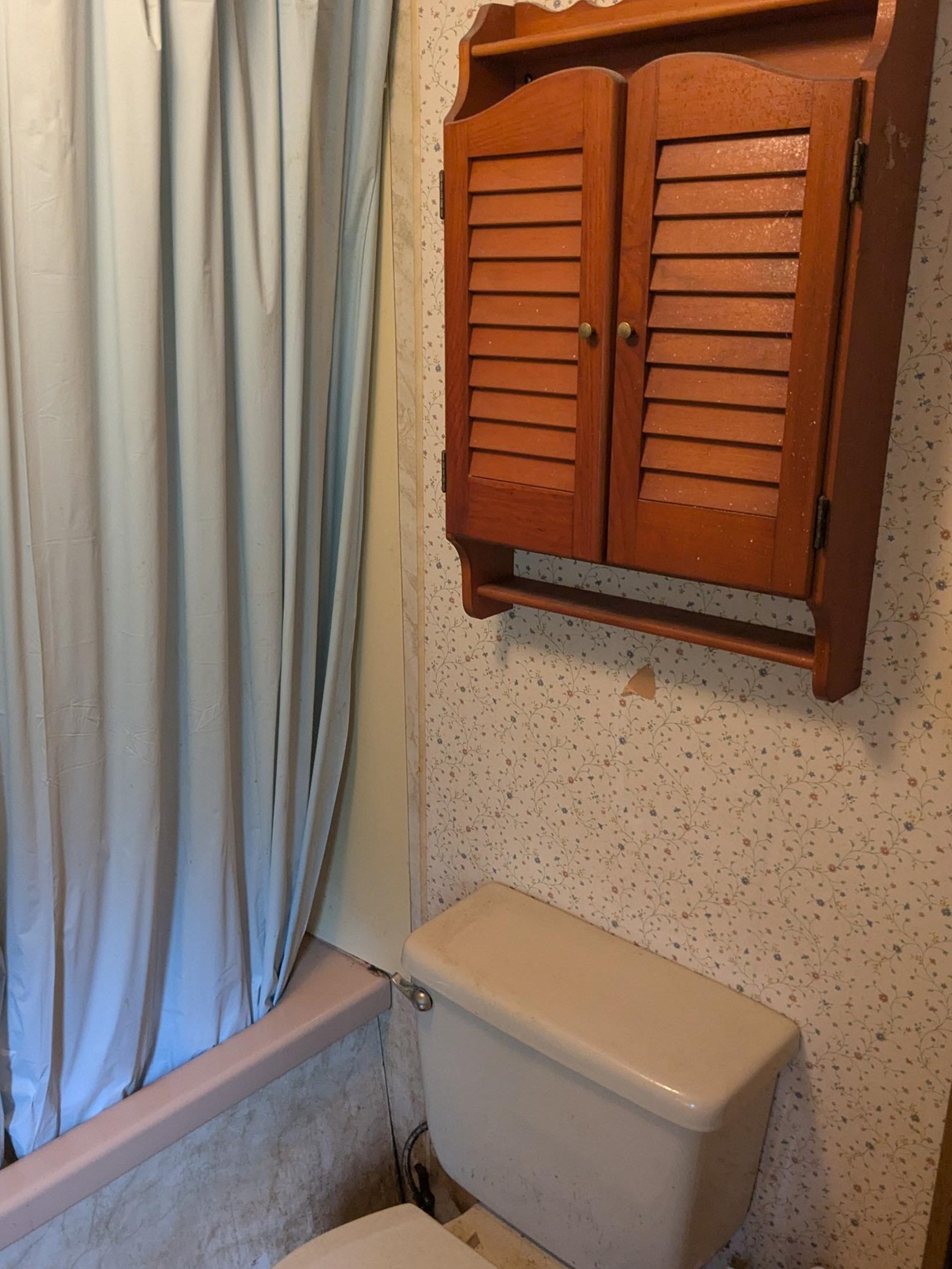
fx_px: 1173
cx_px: 404
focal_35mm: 32
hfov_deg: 44.0
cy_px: 650
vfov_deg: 56.8
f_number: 1.73
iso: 407
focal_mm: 4.38
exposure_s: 1/24
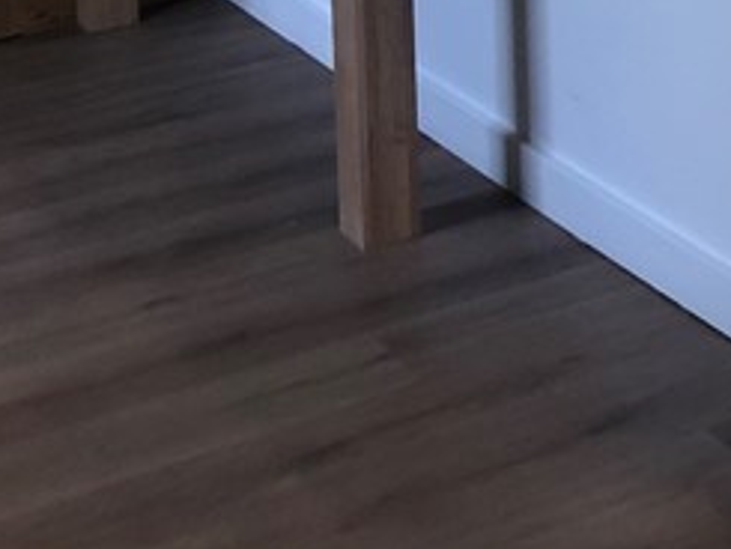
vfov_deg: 11.4
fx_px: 2472
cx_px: 1128
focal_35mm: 117
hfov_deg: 15.4
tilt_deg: -5.5
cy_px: -558
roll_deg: +1.0
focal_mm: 3.99
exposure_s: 1/30
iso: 32
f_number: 1.8
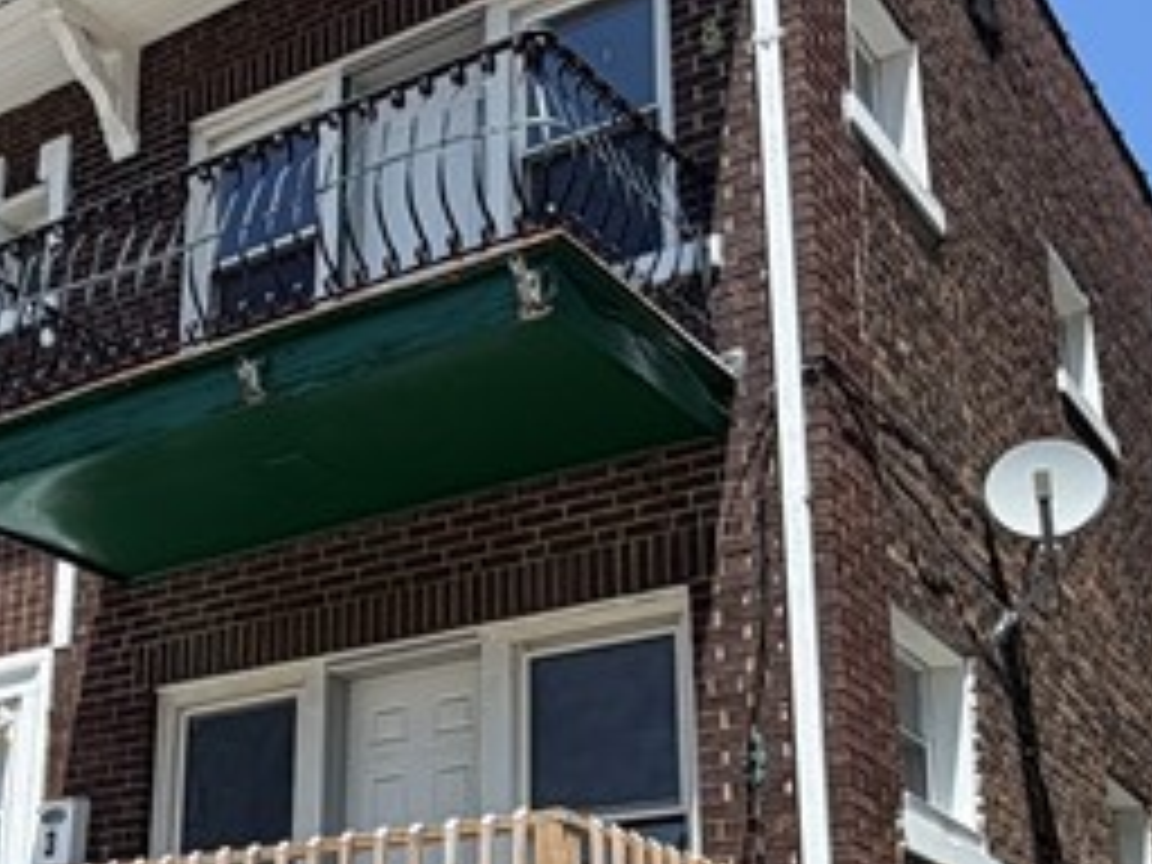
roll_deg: -1.6
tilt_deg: +19.0
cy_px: 644
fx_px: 1864
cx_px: 310
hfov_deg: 33.8
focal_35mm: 56
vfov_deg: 25.8
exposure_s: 1/770
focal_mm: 2.22
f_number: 2.2
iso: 32
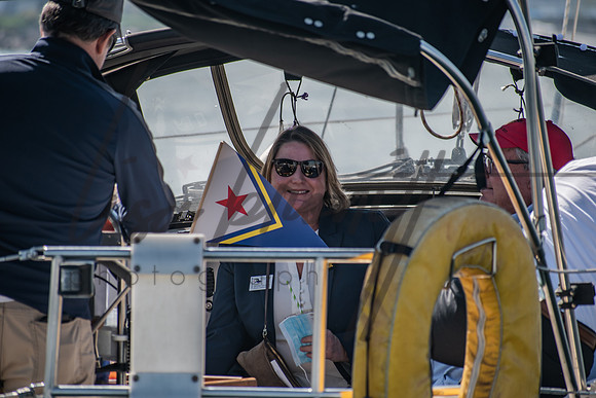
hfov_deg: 6.2
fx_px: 5464
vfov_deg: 4.2
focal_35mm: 330
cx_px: 298
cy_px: 199
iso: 100
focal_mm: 220
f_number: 5.6
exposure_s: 1/400
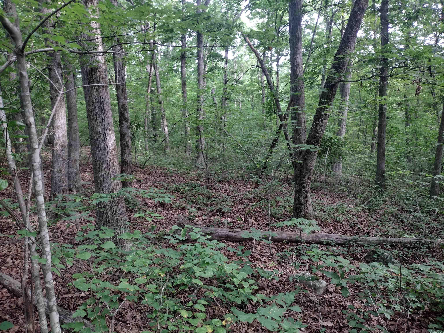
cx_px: 222
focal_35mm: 27
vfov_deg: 51.4
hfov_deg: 65.3
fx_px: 346
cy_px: 166
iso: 191
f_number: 1.7
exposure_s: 1/60
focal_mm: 4.71
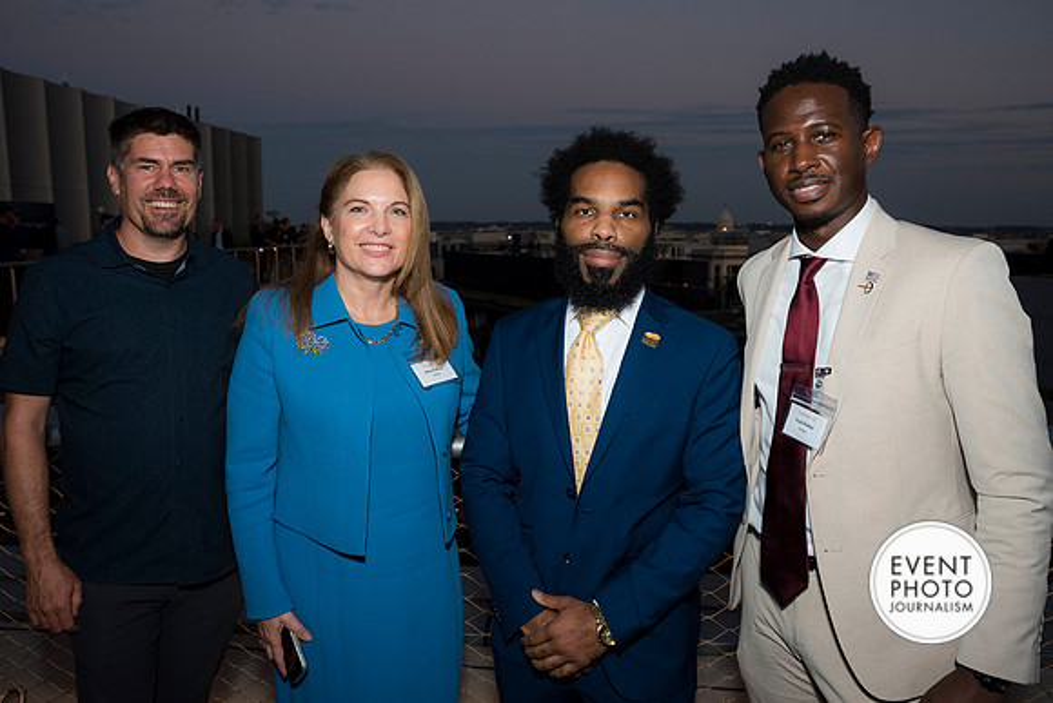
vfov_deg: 42.3
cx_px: 526
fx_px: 907
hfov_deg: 60.3
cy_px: 352
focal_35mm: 31
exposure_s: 1/125
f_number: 5.6
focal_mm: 31
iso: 800
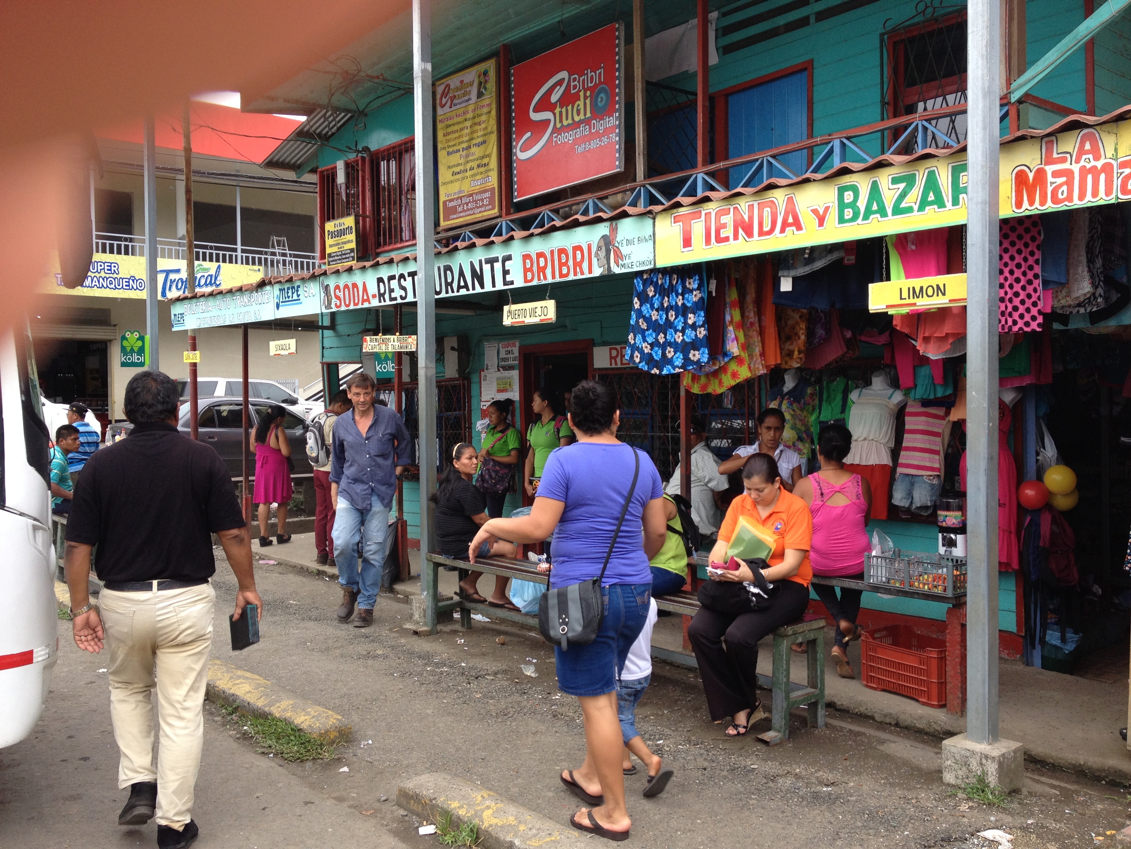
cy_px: 424
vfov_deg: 40.7
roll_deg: +0.8
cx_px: 566
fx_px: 1144
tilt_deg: -4.3
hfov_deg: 52.6
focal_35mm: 35
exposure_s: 1/203
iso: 50
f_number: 2.4
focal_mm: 4.28
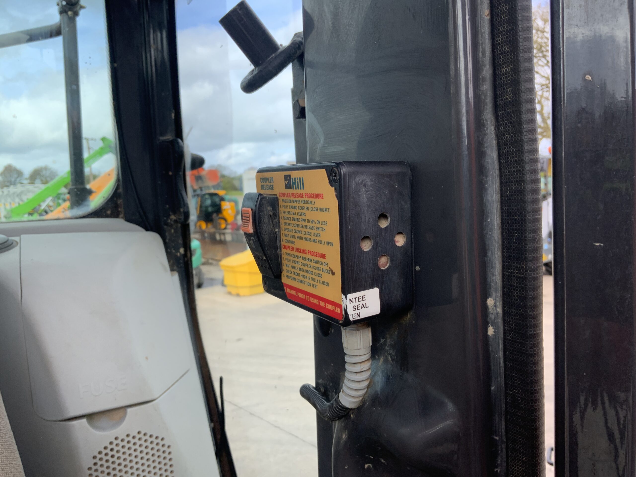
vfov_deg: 48.2
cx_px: 318
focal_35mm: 29
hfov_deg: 61.7
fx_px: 533
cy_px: 238
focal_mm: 3
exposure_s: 1/268
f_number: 1.8
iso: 16
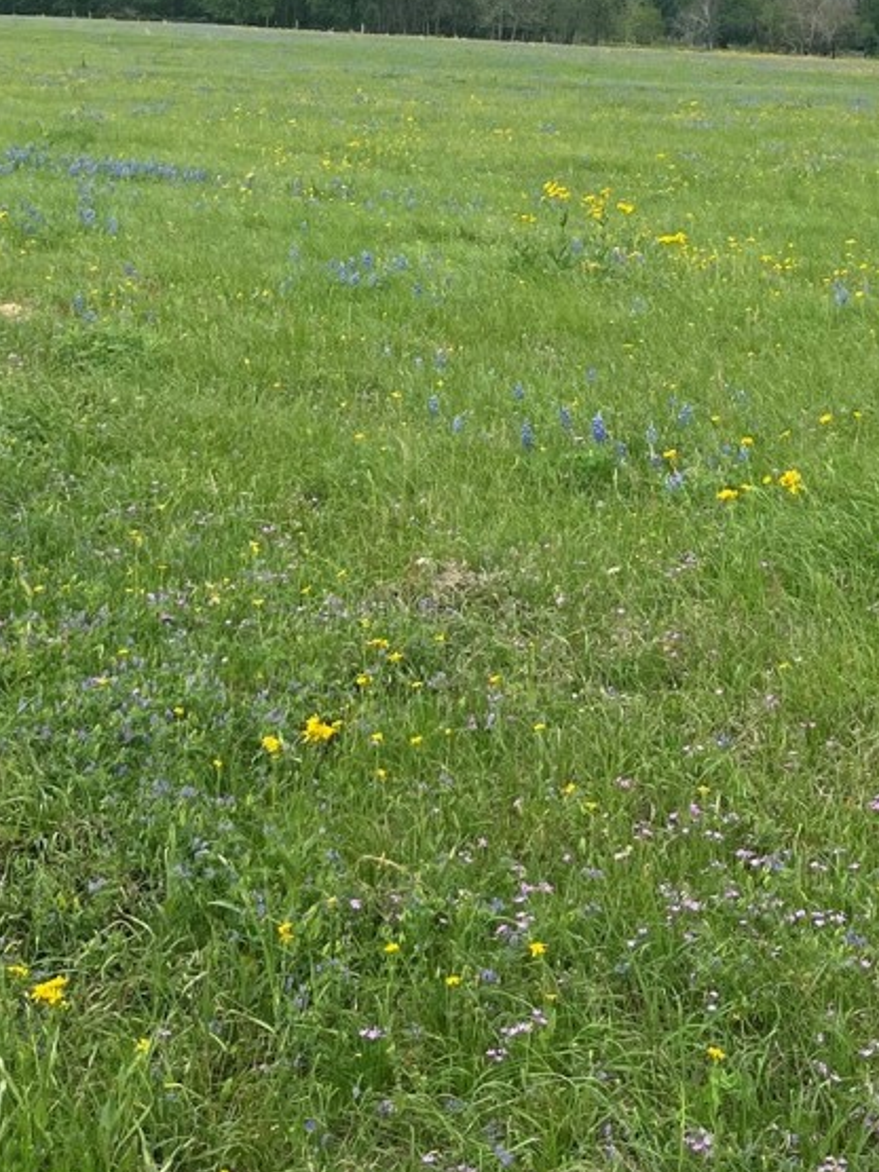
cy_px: 120
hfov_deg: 20.4
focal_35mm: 72
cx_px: 420
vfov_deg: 26.2
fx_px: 2439
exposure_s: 1/1862
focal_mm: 5.1
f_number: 1.6
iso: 50
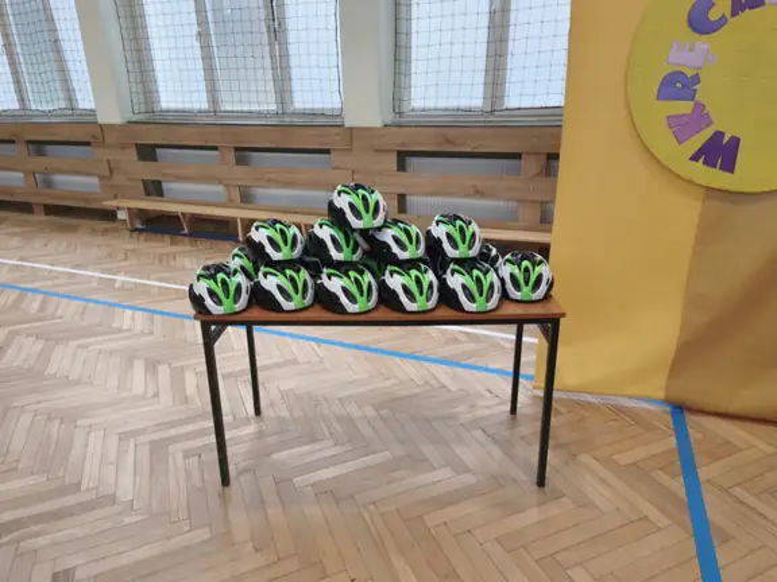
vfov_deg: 58.9
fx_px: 516
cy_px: 291
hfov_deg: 73.9
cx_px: 388
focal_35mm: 23
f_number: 1.7
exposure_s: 1/100
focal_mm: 5.35
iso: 80
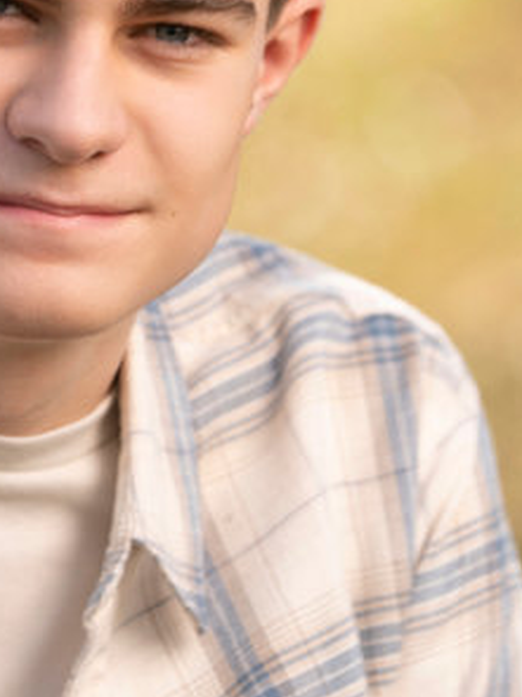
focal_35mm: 667
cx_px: -58
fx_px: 13421
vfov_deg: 3.0
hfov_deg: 2.2
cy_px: 456
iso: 160
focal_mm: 200
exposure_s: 1/500
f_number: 3.5
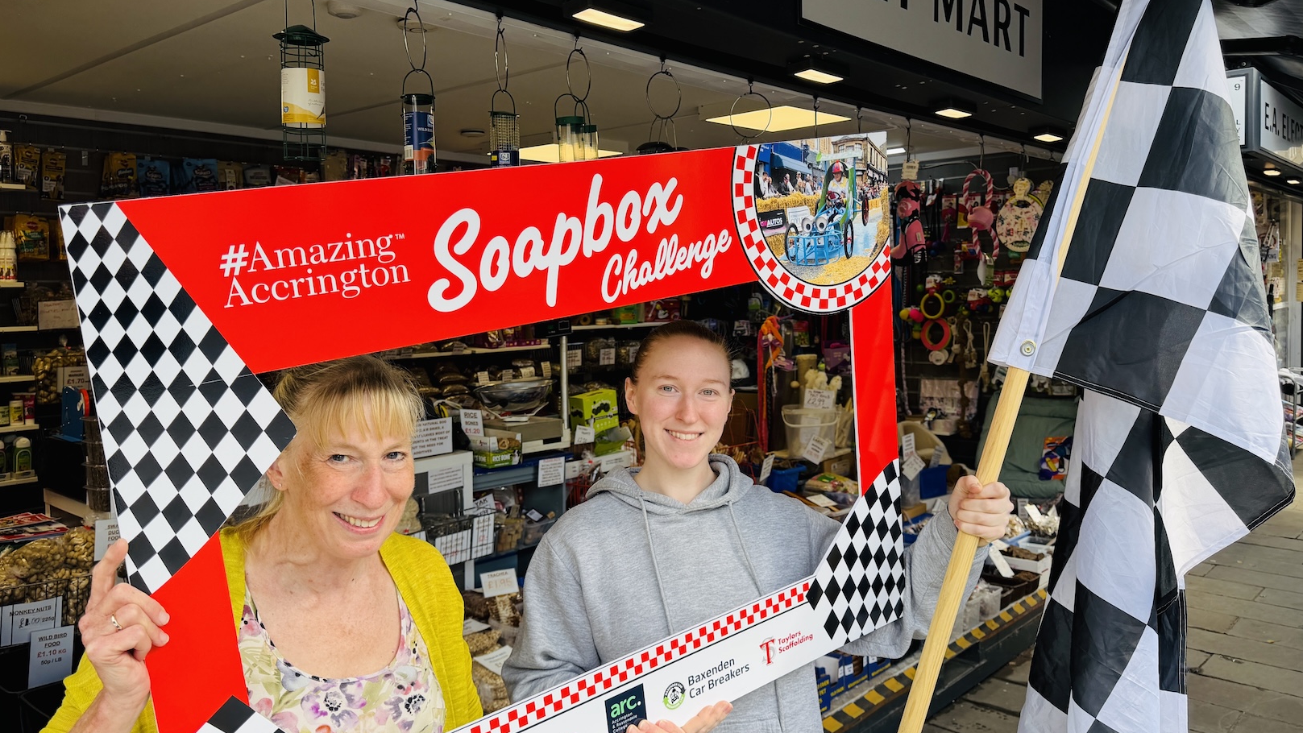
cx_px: 671
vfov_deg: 42.9
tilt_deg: -2.0
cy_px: 354
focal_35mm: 27
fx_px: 933
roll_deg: +1.5
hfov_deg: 69.8
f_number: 1.78
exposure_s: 1/528
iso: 80
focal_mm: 6.76
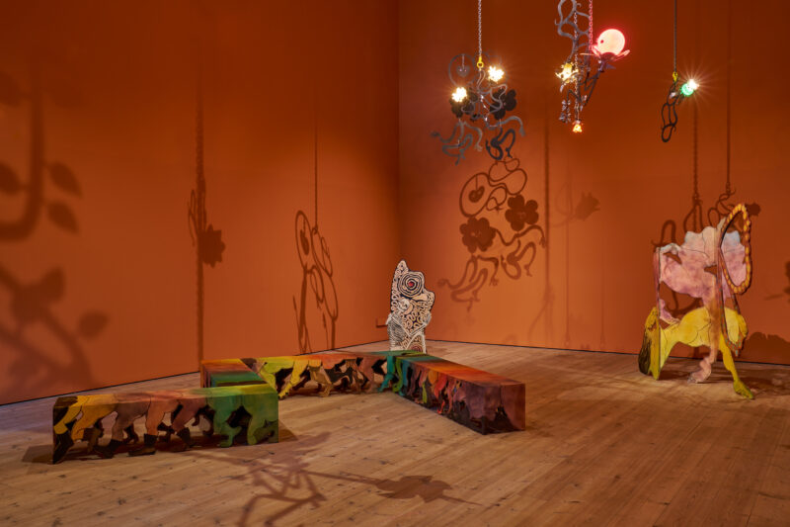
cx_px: 395
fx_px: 658
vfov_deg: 43.6
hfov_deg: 61.9
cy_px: 264
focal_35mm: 30
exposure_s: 4
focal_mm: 30
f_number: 11
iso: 100
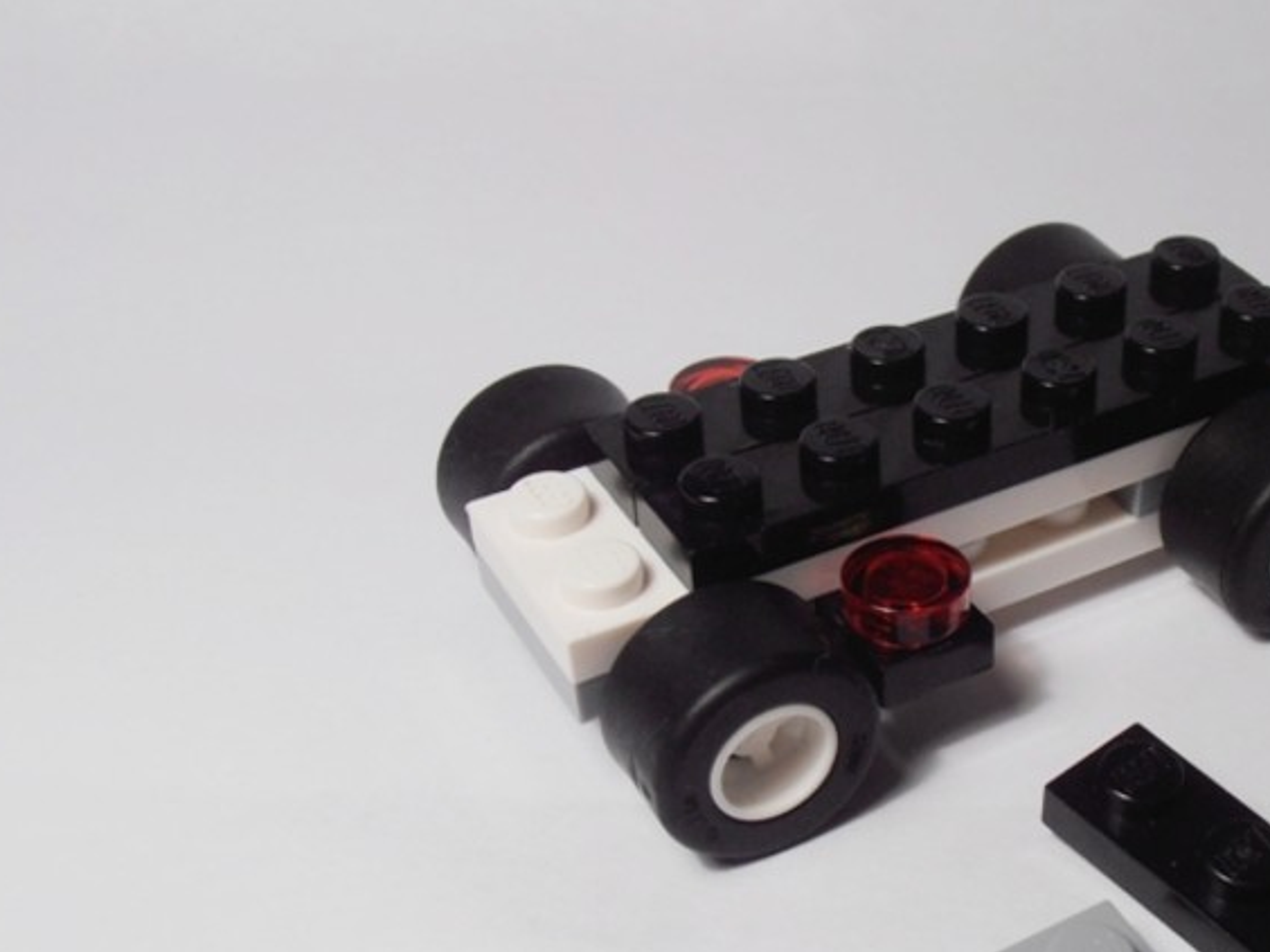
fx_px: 2165
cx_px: 982
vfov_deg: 24.6
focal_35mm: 59
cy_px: 681
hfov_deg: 32.0
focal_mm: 6.61
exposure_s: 1/60
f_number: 3.9
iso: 80
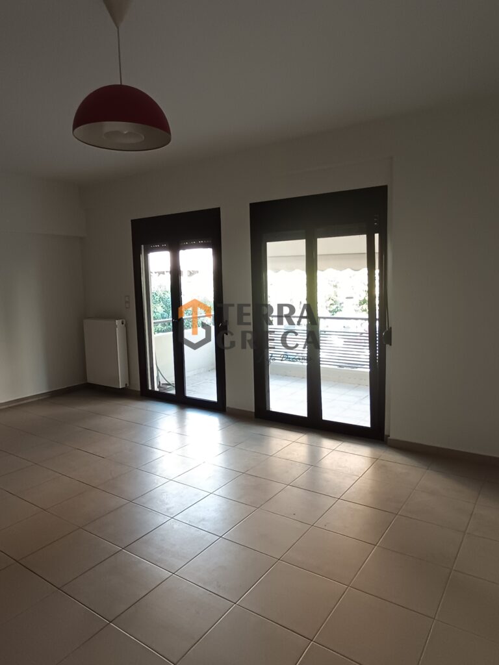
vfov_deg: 76.4
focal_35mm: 22
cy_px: 332
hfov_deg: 61.1
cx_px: 250
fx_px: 423
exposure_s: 1/50
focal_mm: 1.65
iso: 177
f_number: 2.2
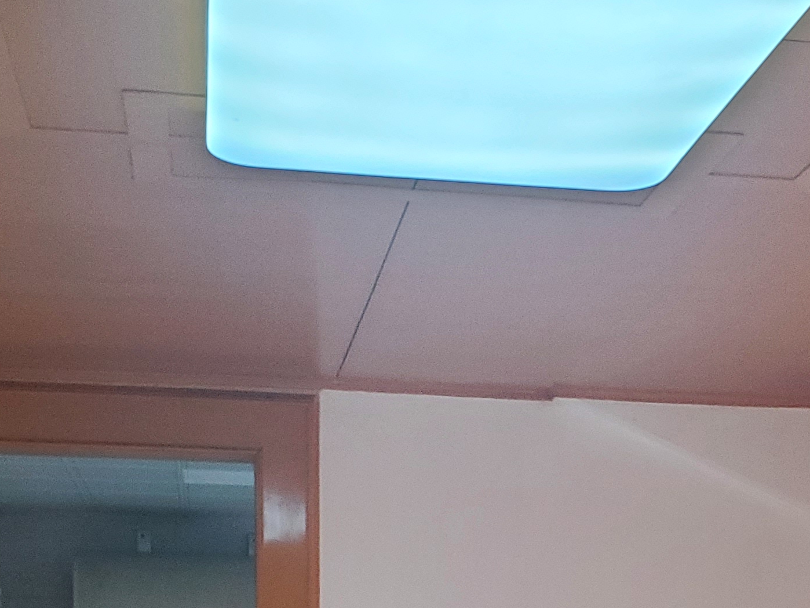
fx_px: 1755
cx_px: 557
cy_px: 827
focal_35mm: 75
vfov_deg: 18.1
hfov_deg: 25.8
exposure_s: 1/100
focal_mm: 4.3
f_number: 2.4
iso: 320
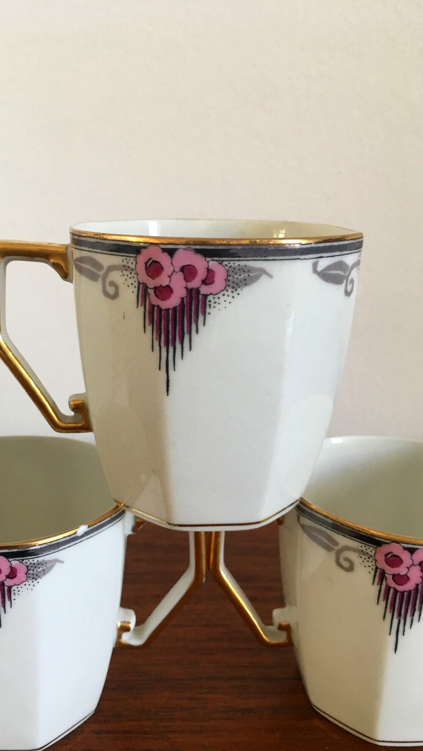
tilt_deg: -16.9
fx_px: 638
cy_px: 378
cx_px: 166
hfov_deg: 36.5
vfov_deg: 61.0
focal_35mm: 32
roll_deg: -1.0
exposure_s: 1/33
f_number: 2.2
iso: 50
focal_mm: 4.15
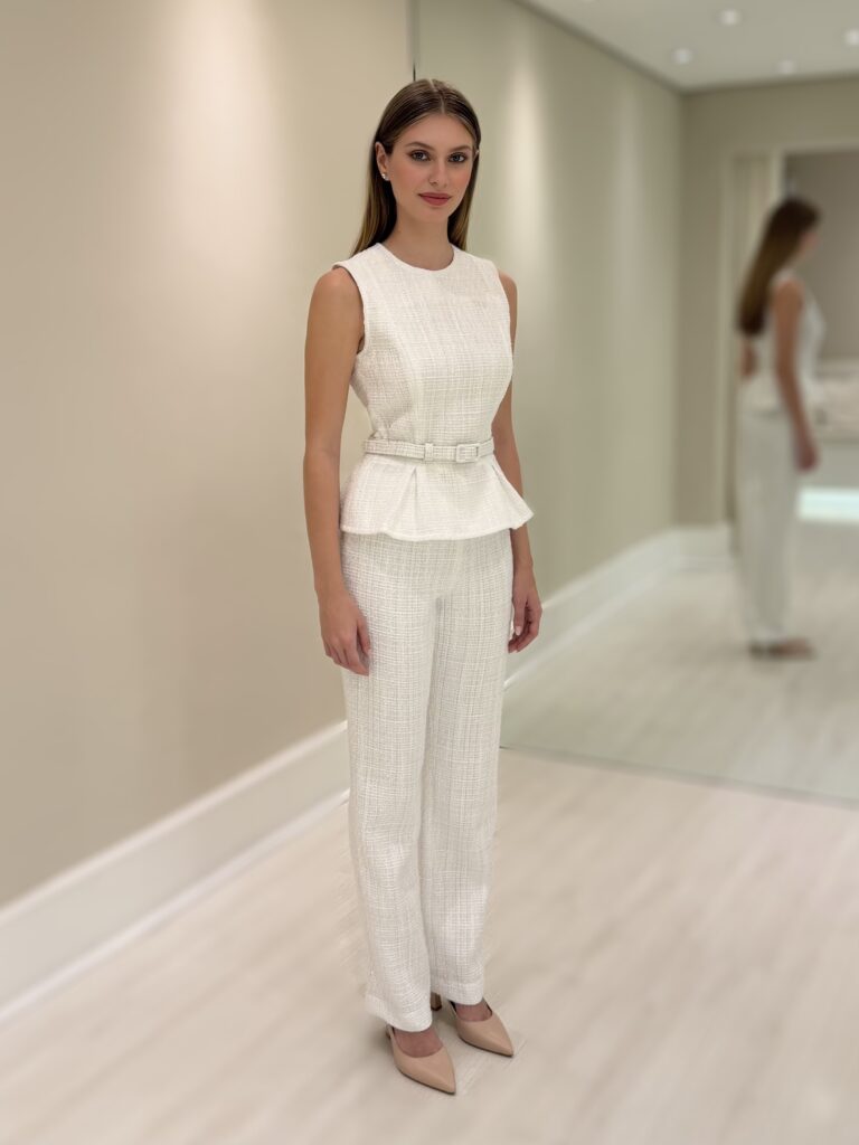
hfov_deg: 56.8
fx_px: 794
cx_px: 430
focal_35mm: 24
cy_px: 572
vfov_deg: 71.6
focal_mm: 6.76
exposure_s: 1/120
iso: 64
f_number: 1.78
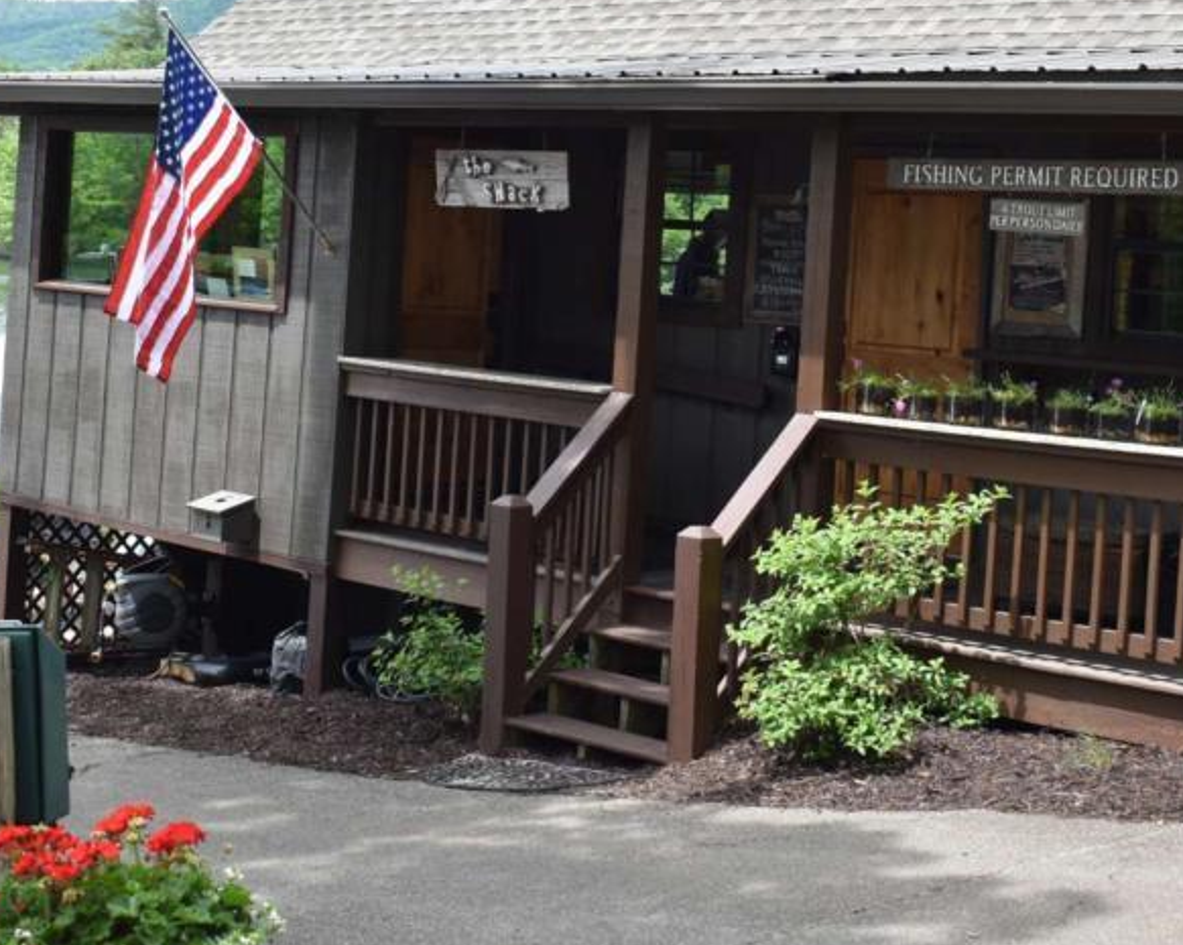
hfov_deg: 31.0
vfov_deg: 24.7
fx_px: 2134
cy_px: 230
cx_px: 575
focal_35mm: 61
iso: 100
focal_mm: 21
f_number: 4.5
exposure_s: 1/250
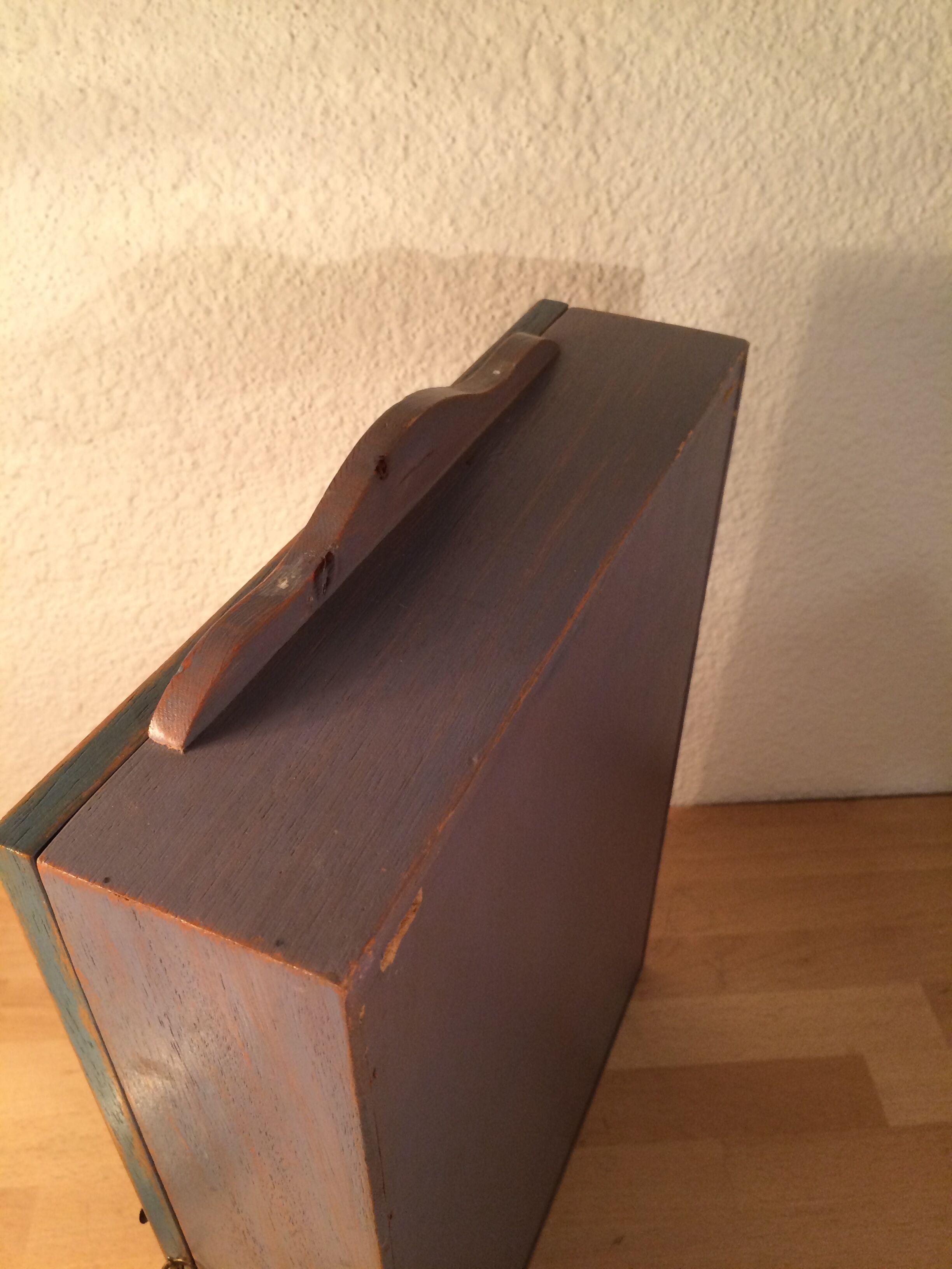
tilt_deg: -40.3
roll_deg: +1.3
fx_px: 1063
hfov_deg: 48.2
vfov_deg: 61.7
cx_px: 476
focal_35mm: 29
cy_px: 634
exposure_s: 1/33
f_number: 2.2
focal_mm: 4.15
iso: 64
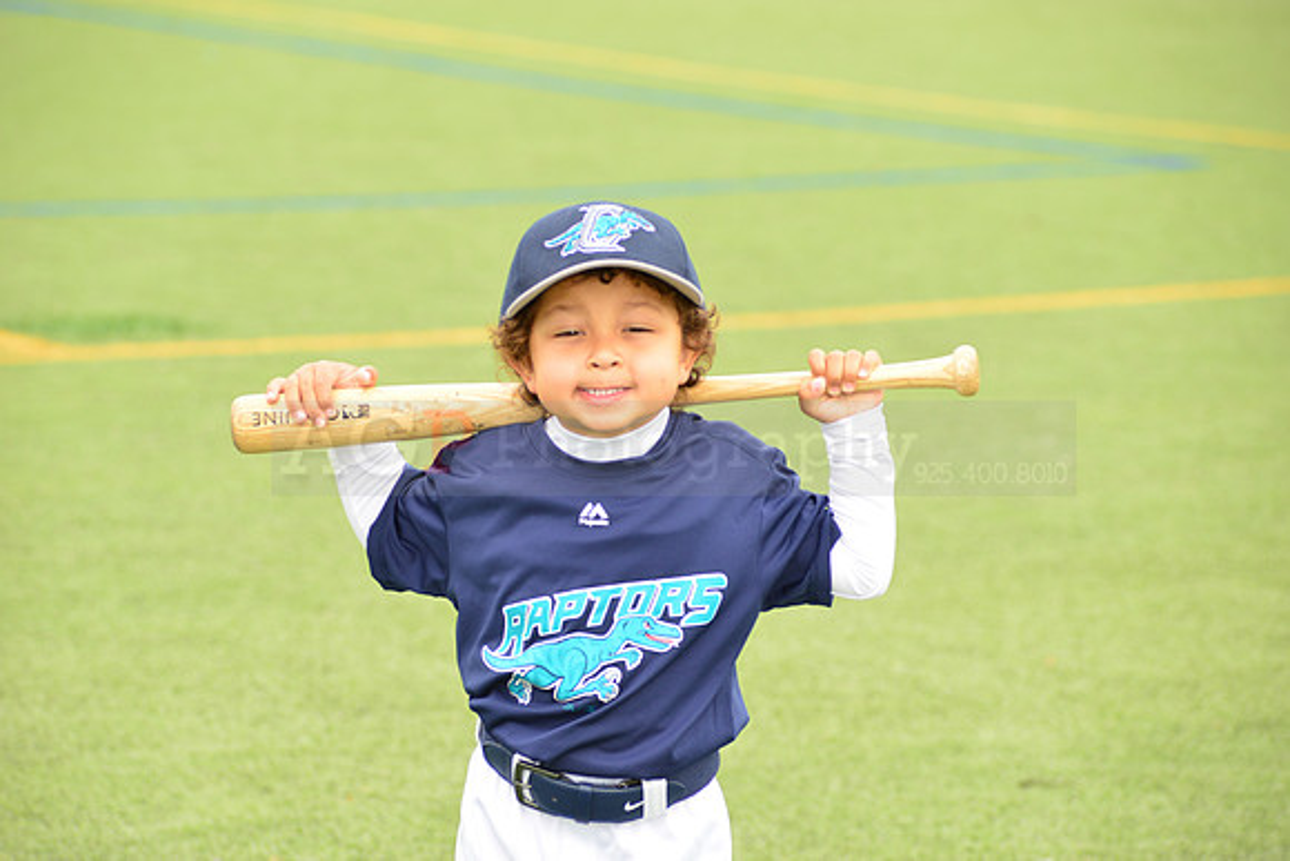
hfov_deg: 12.1
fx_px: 6093
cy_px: 430
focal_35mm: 170
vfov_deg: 8.1
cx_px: 645
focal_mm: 170
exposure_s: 1/200
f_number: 8
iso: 250
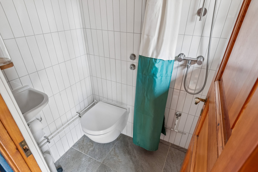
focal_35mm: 18
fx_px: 129
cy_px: 86
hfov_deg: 90.0
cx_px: 129
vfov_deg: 67.4
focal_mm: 12
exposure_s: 1/4
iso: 400
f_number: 10
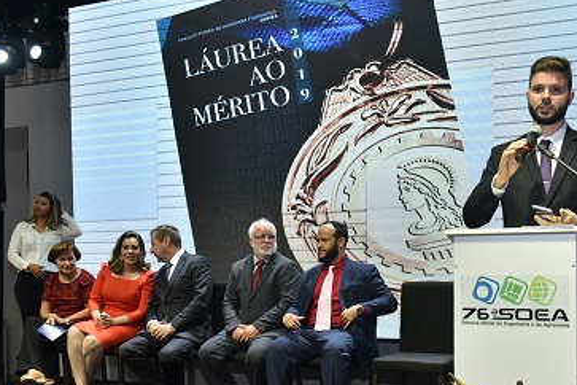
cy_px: 258
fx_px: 769
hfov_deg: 41.0
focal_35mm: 48
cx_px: 332
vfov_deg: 27.9
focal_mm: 29
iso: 1250
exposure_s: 1/160
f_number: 4
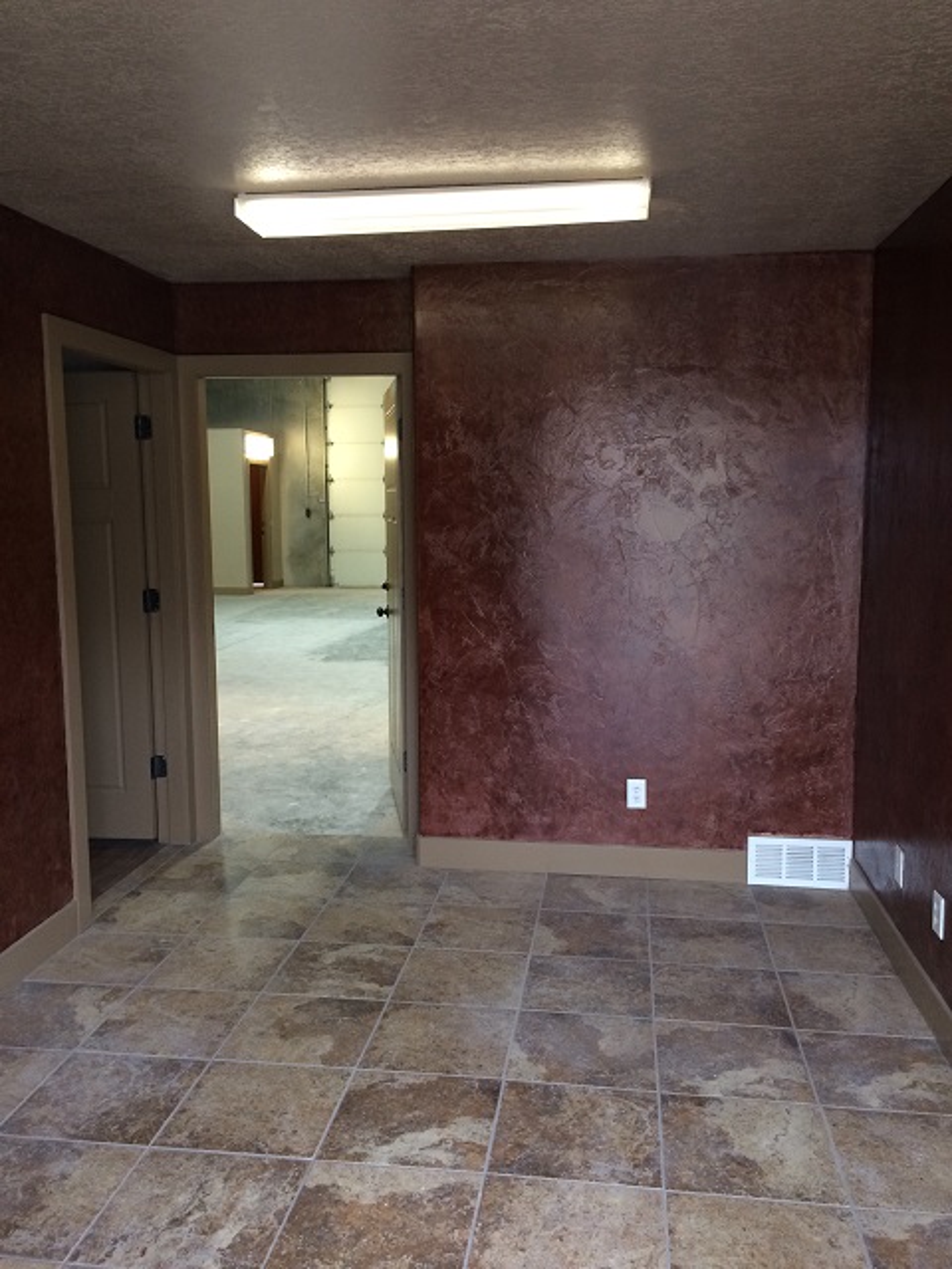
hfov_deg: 48.2
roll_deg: +0.2
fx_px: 1063
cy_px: 634
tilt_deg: -7.7
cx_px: 476
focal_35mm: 29
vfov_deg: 61.7
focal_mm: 4.15
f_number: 2.2
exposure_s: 1/30
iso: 125
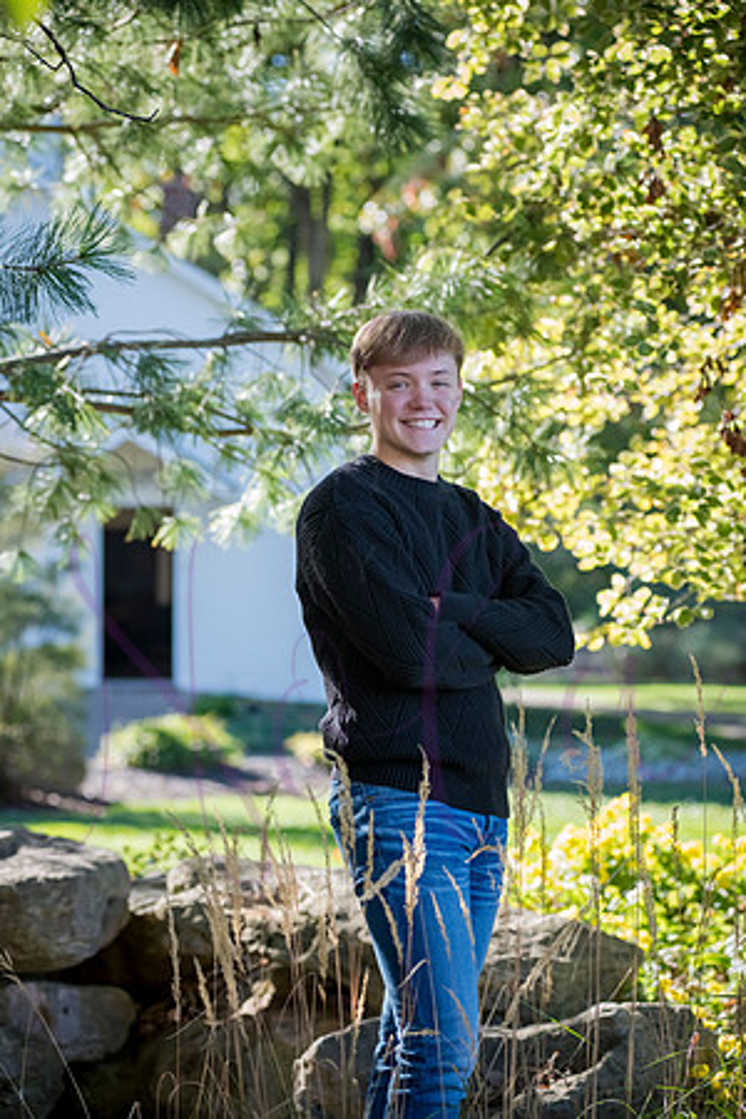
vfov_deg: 20.4
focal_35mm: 100
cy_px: 560
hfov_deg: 13.7
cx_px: 373
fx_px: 3108
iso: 800
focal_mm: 100
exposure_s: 1/800
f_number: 4.5
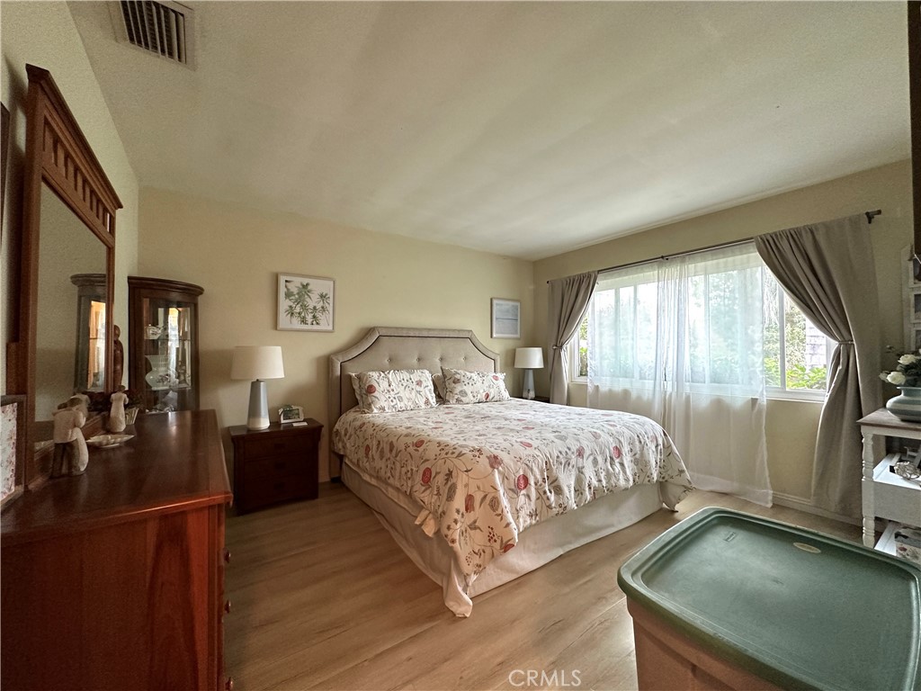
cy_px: 346
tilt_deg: +0.4
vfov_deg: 85.7
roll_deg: +0.0
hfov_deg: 102.1
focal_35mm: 14
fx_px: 372
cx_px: 460
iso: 320
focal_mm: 2.22
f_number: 2.2
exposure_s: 1/60
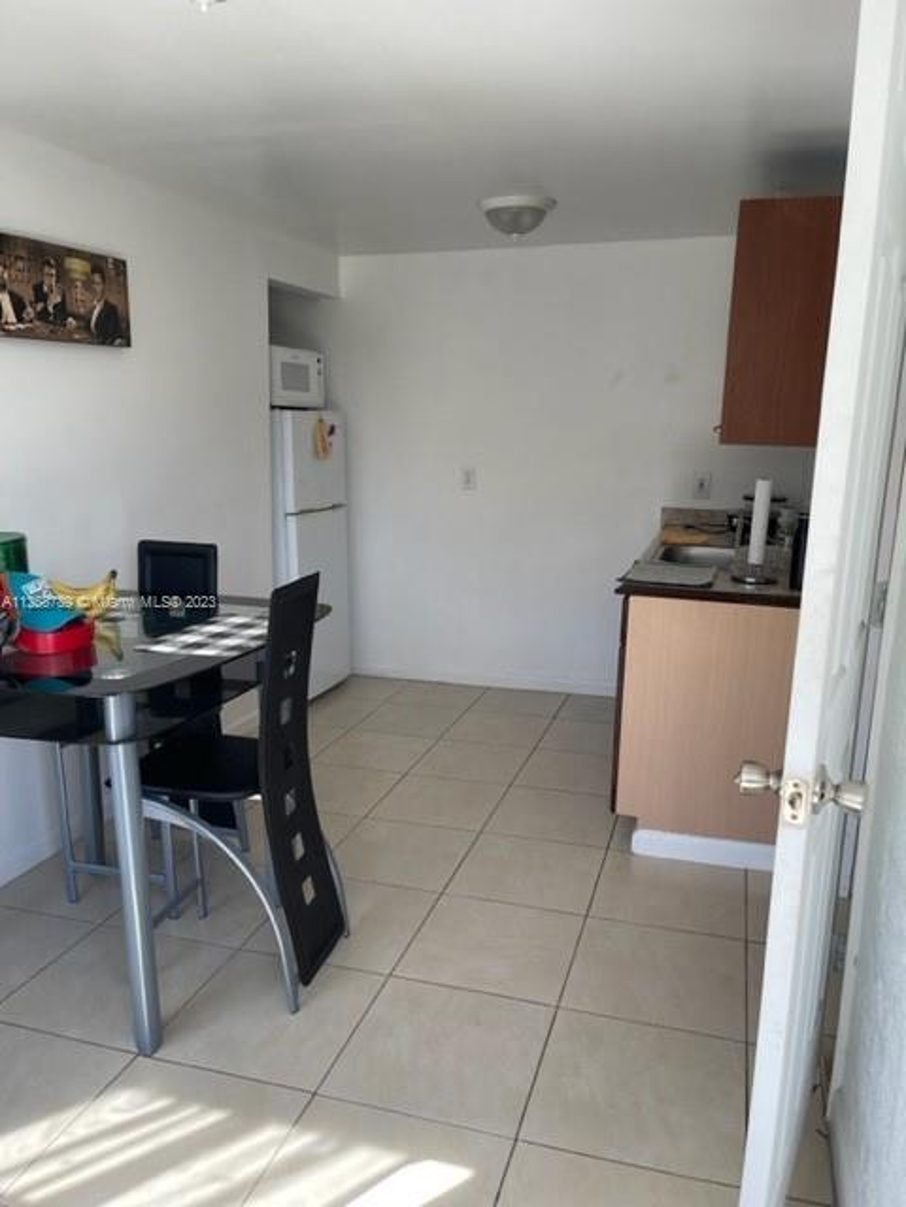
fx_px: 907
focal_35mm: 26
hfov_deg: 53.1
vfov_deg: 67.3
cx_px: 453
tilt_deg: -12.4
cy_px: 604
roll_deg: -1.2
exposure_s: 1/155
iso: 32
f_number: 1.6
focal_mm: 5.1
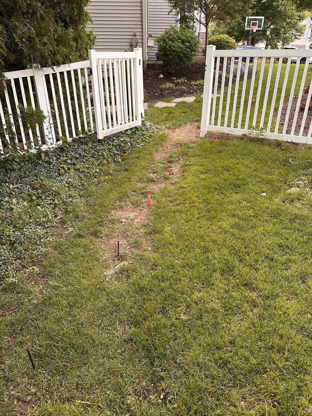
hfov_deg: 56.8
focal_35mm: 24
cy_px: 208
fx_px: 288
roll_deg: -0.5
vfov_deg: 71.6
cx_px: 156
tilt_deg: -25.4
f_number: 1.78
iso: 125
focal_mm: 6.86
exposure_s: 1/121
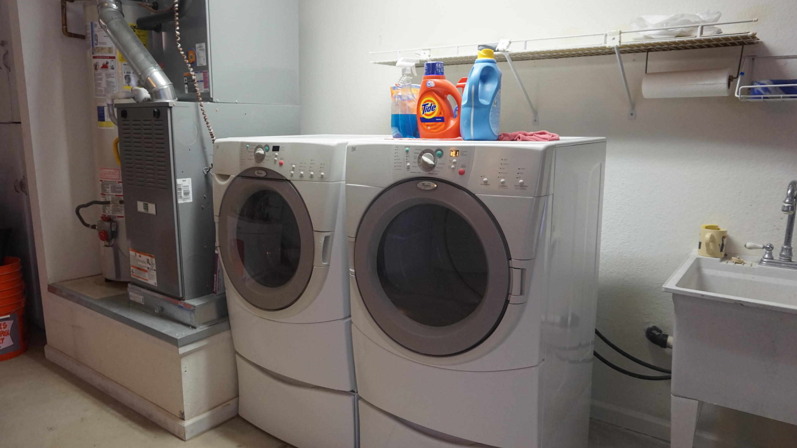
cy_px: 225
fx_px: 549
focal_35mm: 26
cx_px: 390
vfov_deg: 44.4
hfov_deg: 71.9
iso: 1000
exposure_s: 1/60
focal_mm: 16
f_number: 4
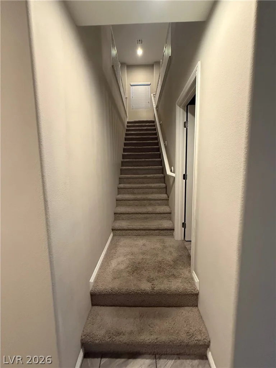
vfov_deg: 102.1
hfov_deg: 85.7
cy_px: 184
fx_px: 149
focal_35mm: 14
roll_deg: +0.5
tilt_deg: -7.2
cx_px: 138
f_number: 2.2
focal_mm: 2.22
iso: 800
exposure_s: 1/60
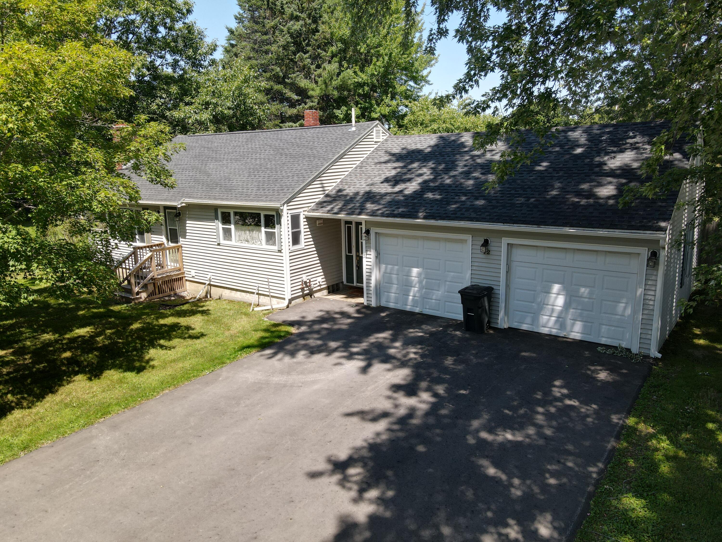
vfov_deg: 56.8
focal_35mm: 24
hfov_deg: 71.6
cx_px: 361
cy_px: 271
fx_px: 501
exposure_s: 1/250
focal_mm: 4.5
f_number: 2.8
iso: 100
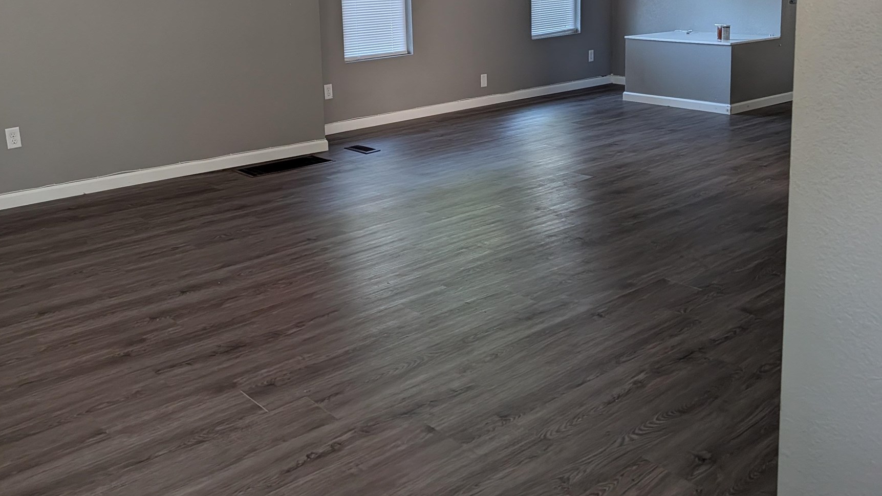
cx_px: 440
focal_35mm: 35
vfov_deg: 32.6
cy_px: 82
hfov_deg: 56.6
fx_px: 819
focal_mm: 6.9
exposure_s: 1/187
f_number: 1.68
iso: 21
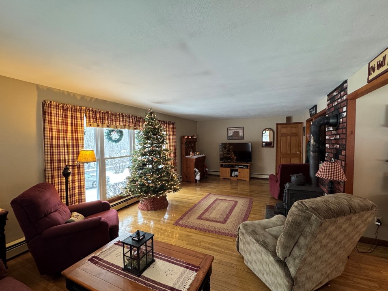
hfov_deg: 98.1
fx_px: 168
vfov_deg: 81.7
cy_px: 148
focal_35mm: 15
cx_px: 204
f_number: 2.2
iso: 250
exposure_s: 1/60
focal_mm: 2.22
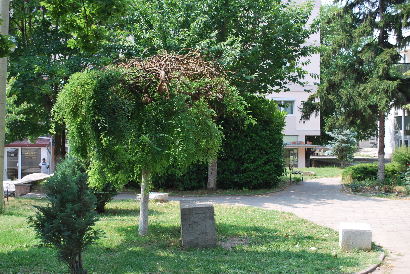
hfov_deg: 43.6
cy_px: 137
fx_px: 513
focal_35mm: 45
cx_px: 205
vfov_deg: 29.9
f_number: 5.6
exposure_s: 1/125
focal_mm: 30
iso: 100
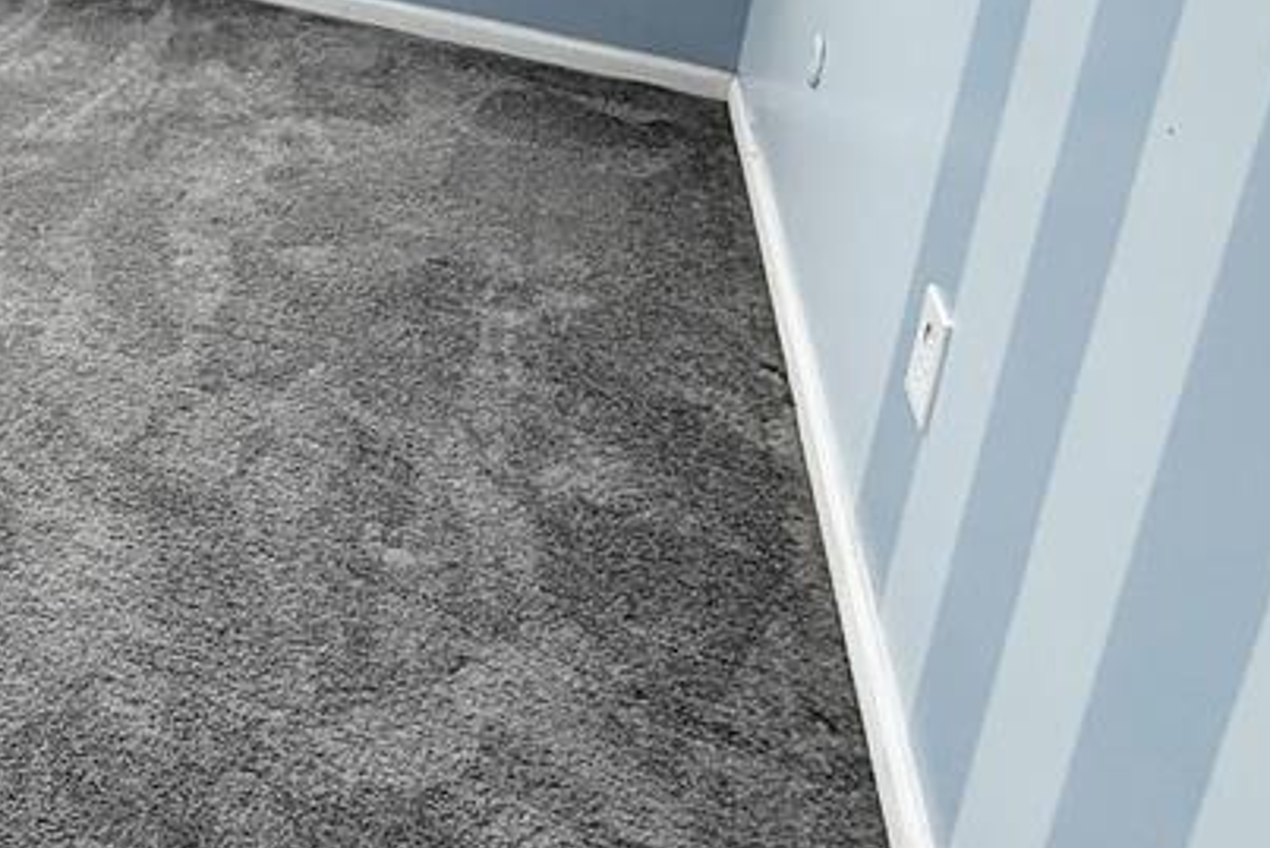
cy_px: -262
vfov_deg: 29.0
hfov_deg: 38.4
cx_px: -255
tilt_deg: -12.1
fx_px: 1306
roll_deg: +0.1
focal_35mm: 37
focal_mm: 2.22
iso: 200
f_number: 2.2
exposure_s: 1/120
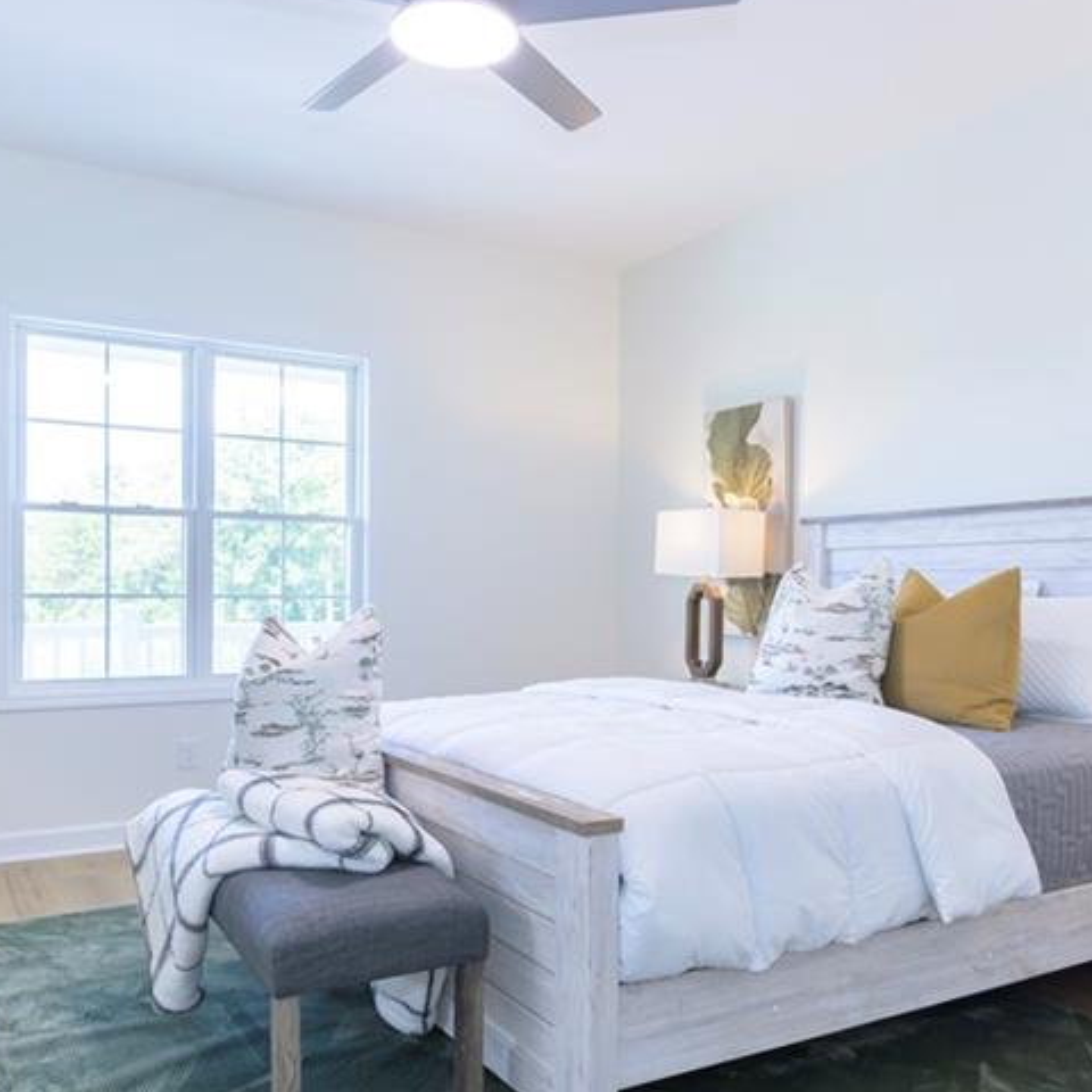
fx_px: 1035
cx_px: 519
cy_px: 598
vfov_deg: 55.5
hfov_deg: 55.6
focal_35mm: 29
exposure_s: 1/125
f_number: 9
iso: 2000
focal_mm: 16
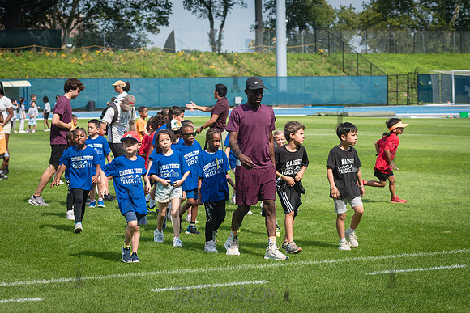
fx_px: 1588
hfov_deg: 16.8
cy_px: 151
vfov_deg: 11.3
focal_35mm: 122
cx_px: 254
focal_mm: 100
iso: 160
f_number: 5.6
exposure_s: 1/640
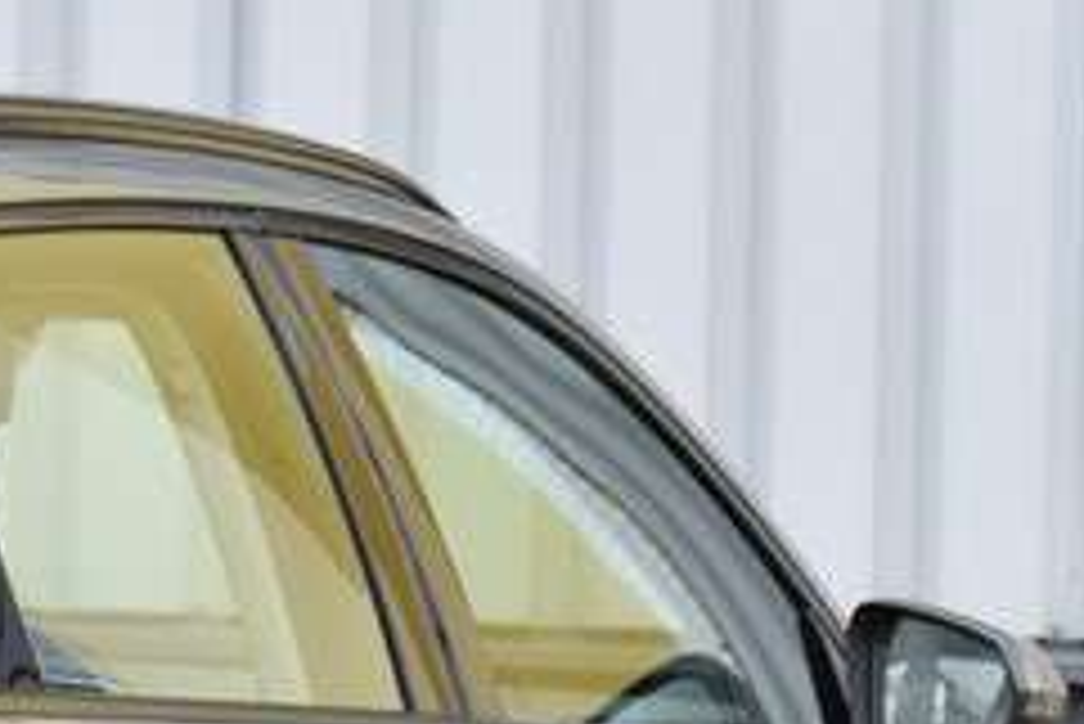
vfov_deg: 4.1
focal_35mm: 332
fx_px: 10002
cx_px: -675
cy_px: 1133
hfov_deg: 6.1
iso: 400
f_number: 8
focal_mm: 52
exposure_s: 1/250
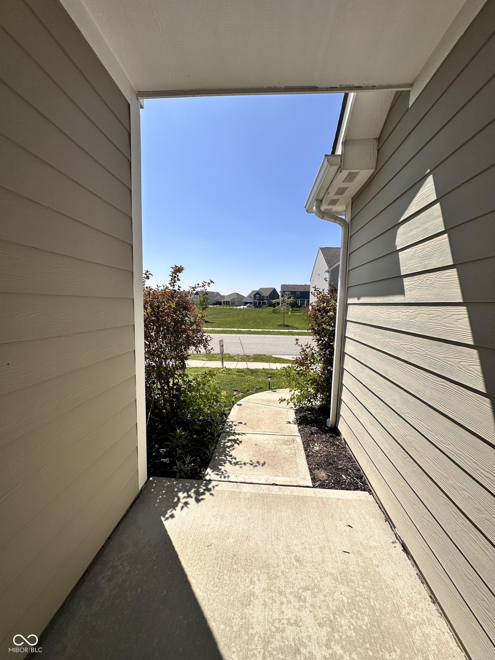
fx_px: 267
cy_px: 330
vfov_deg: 102.1
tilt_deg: -5.4
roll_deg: -2.5
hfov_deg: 85.7
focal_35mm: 14
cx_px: 248
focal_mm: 2.22
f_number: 2.2
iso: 40
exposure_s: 1/2882
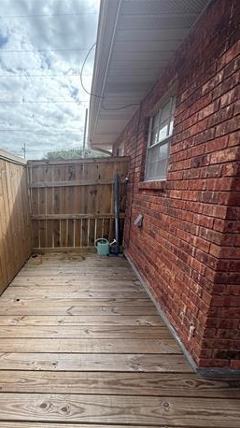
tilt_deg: -12.6
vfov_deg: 99.3
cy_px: 223
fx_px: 181
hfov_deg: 64.8
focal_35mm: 16
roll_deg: -2.0
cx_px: 76
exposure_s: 1/498
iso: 64
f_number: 2.2
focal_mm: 2.22
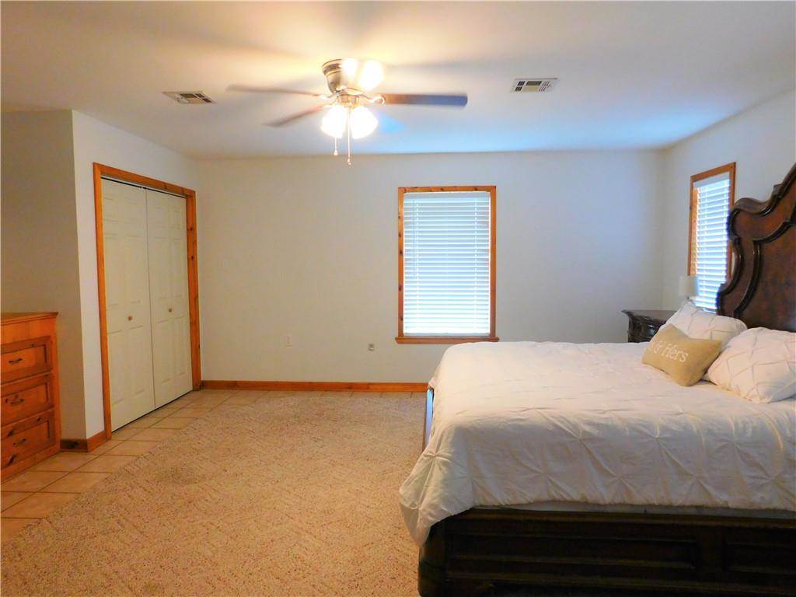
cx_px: 398
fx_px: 529
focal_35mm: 23
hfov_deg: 73.9
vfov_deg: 58.9
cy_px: 298
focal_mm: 4
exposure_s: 1/30
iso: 320
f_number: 3
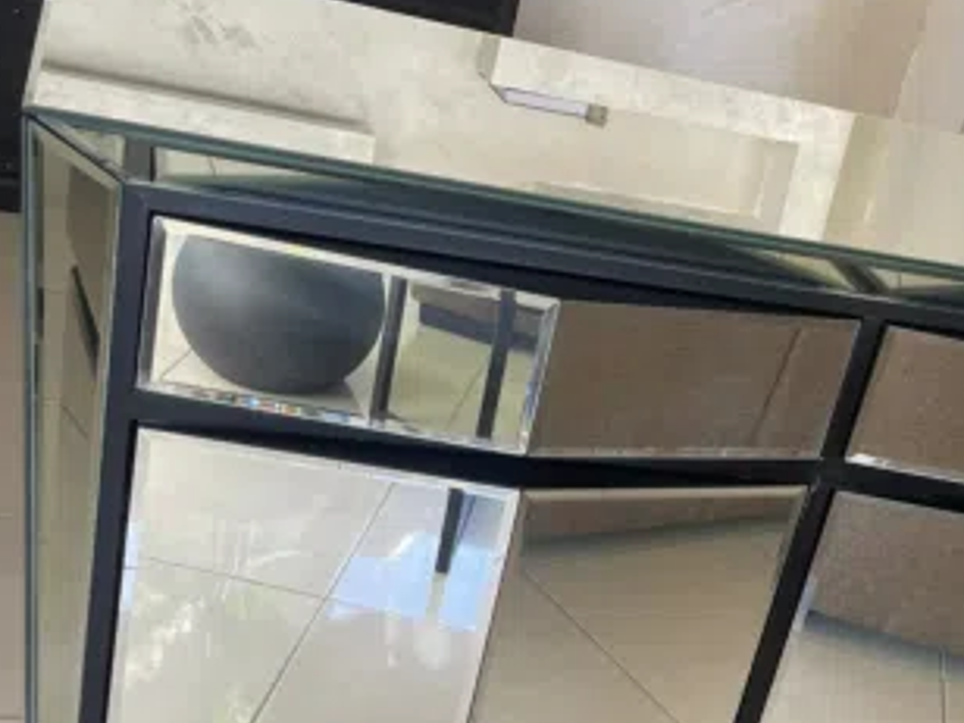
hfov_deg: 35.1
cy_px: 507
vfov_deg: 27.8
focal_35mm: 52
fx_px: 1448
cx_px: 826
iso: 125
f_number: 1.6
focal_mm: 5.1
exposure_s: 1/100
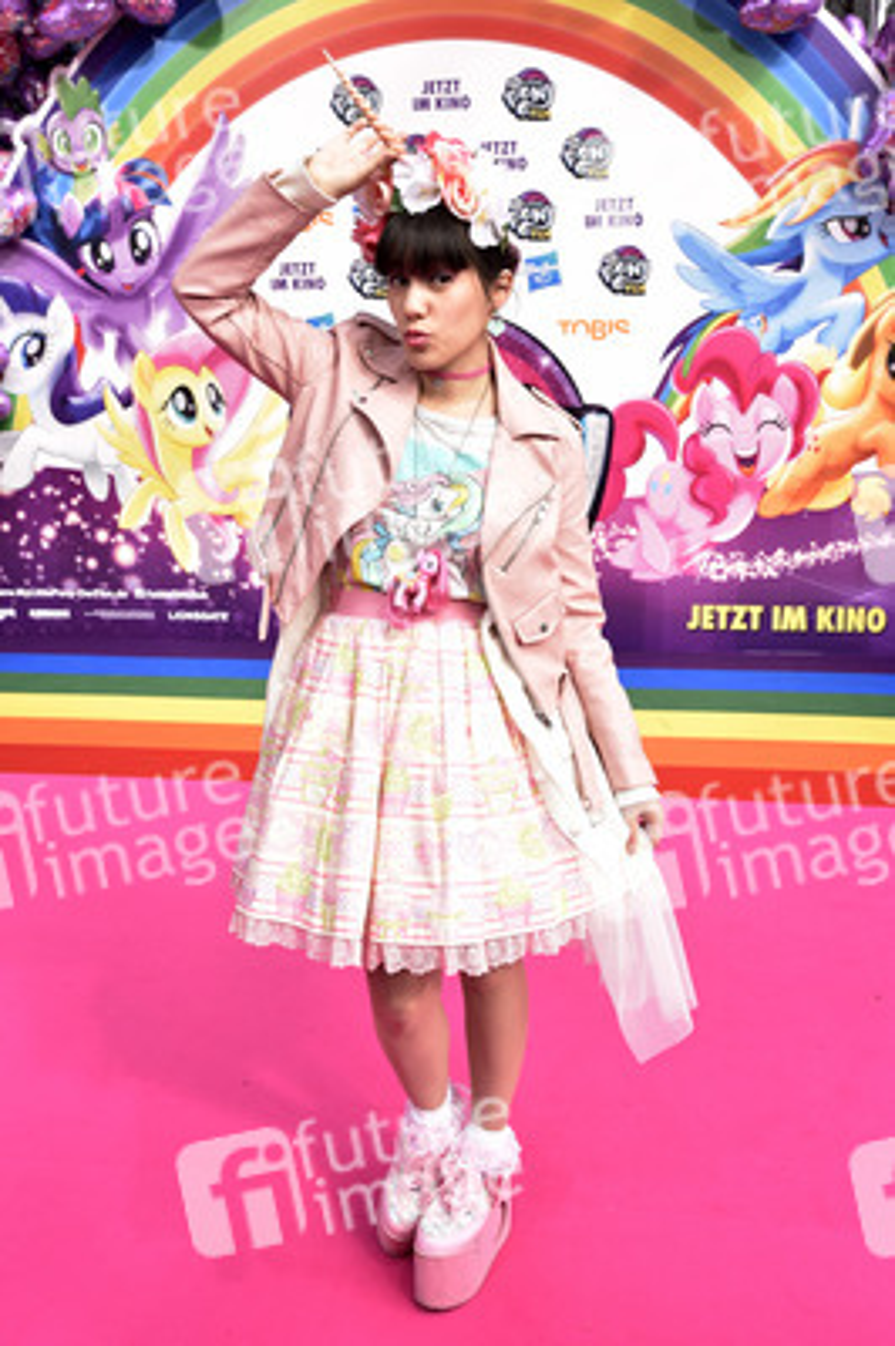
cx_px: 448
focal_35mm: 32
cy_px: 673
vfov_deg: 58.8
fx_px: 1195
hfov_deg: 41.0
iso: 400
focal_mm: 32
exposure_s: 1/200
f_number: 8
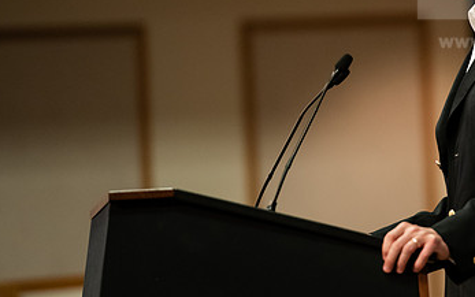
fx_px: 4299
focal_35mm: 332
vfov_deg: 4.0
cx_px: 376
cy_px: 70
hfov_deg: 6.3
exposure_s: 1/200
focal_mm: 195
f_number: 2.8
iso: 2500
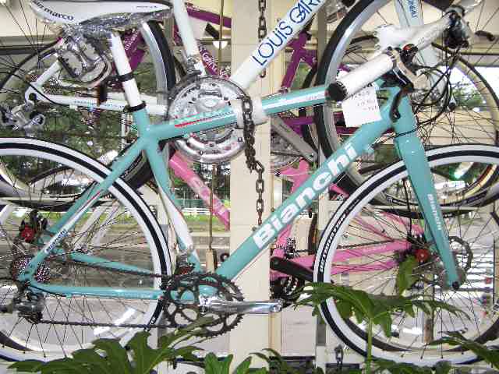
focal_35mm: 35
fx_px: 505
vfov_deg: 40.7
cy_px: 187
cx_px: 250
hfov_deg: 52.6
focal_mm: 5.8
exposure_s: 1/60
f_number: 2.6
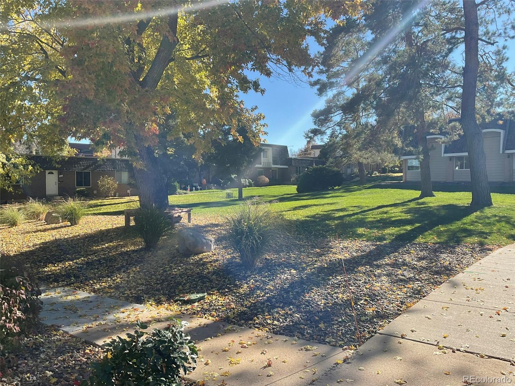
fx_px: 431
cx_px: 258
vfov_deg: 48.2
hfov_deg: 61.7
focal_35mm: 29
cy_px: 193
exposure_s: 1/1035
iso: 16
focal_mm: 3
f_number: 1.8
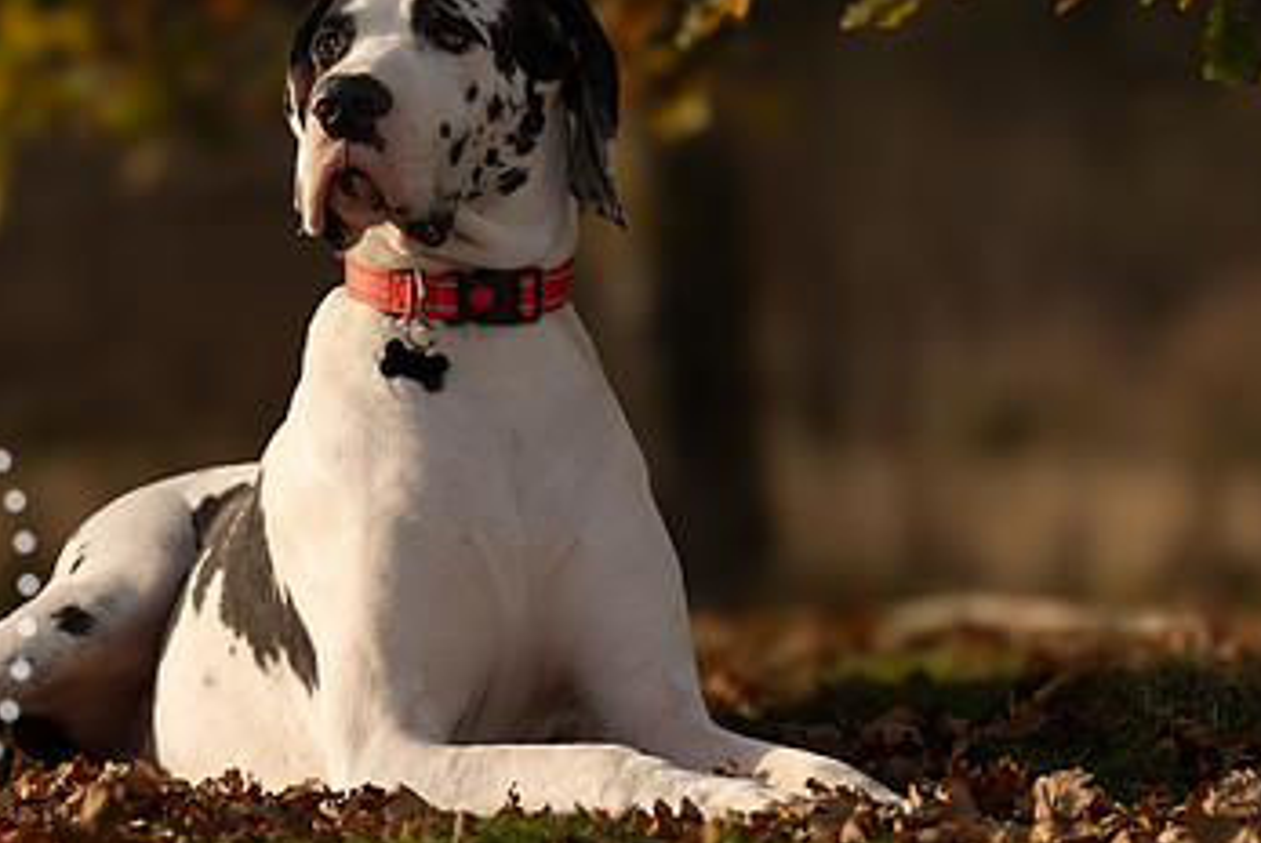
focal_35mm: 349
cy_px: 460
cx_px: 361
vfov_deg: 3.9
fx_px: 12235
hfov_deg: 5.9
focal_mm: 191
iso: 200
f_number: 4
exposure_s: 1/1600
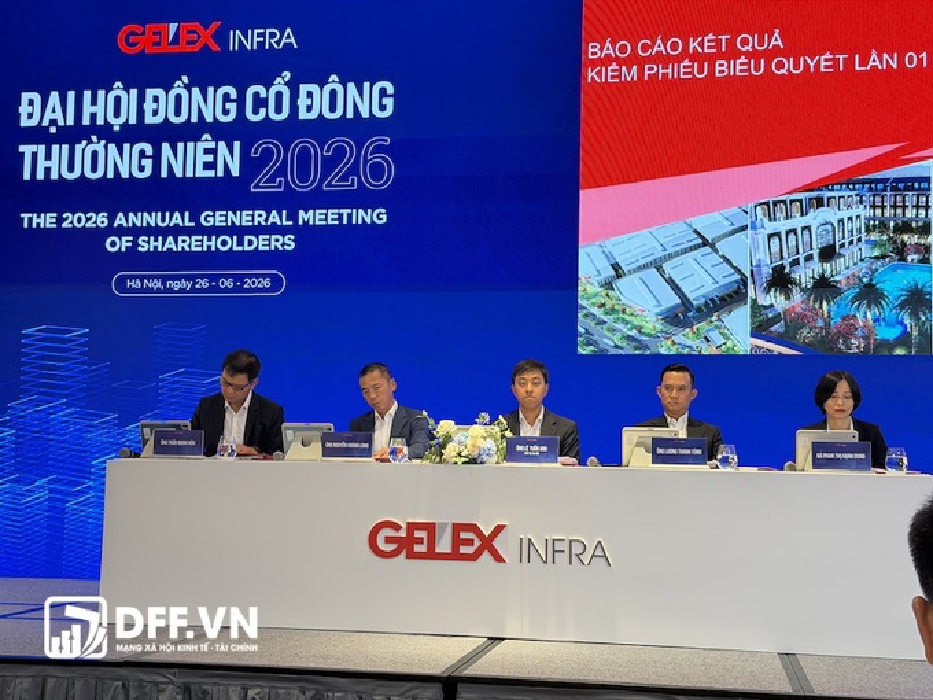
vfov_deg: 30.3
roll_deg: -1.0
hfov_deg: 39.7
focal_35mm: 48
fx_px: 1294
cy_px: 350
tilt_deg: +5.2
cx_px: 466
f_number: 1.78
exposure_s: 1/53
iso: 250
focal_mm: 6.76
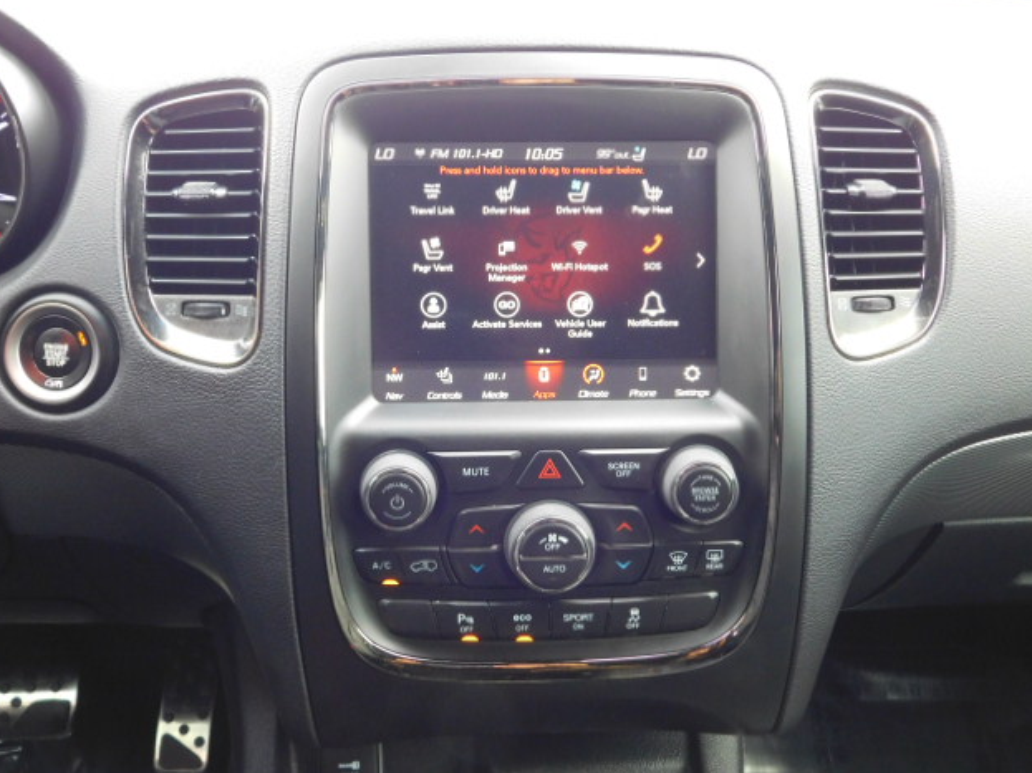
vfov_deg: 38.7
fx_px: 1103
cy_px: 377
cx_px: 509
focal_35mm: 37
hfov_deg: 50.1
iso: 280
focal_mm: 6.3
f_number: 3.5
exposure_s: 1/30
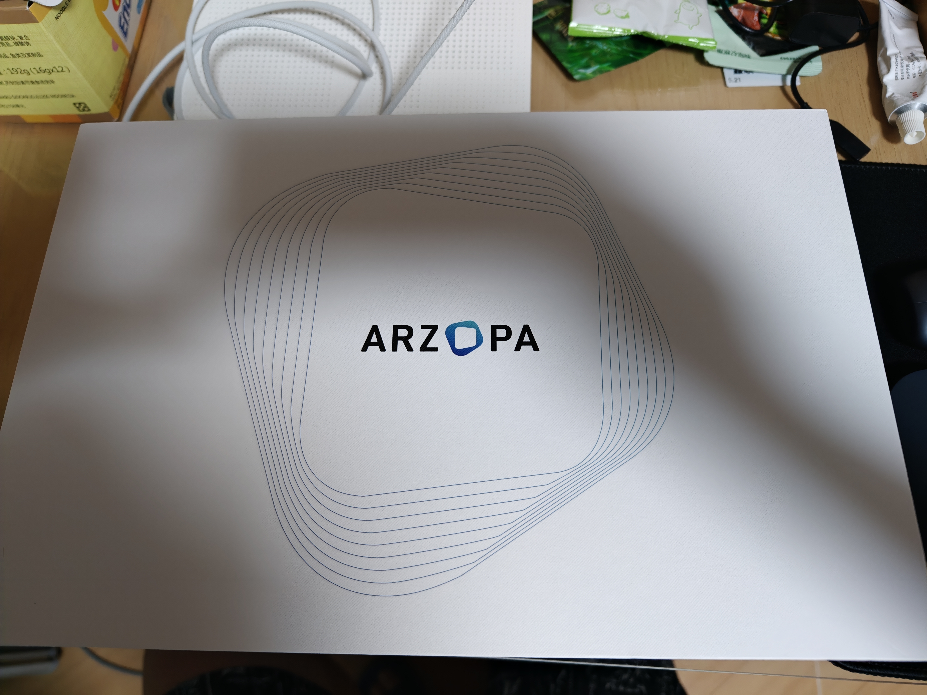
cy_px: 348
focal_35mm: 23
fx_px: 616
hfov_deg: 73.9
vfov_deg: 58.9
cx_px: 464
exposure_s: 1/50
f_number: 1.8
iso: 2000
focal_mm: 8.67
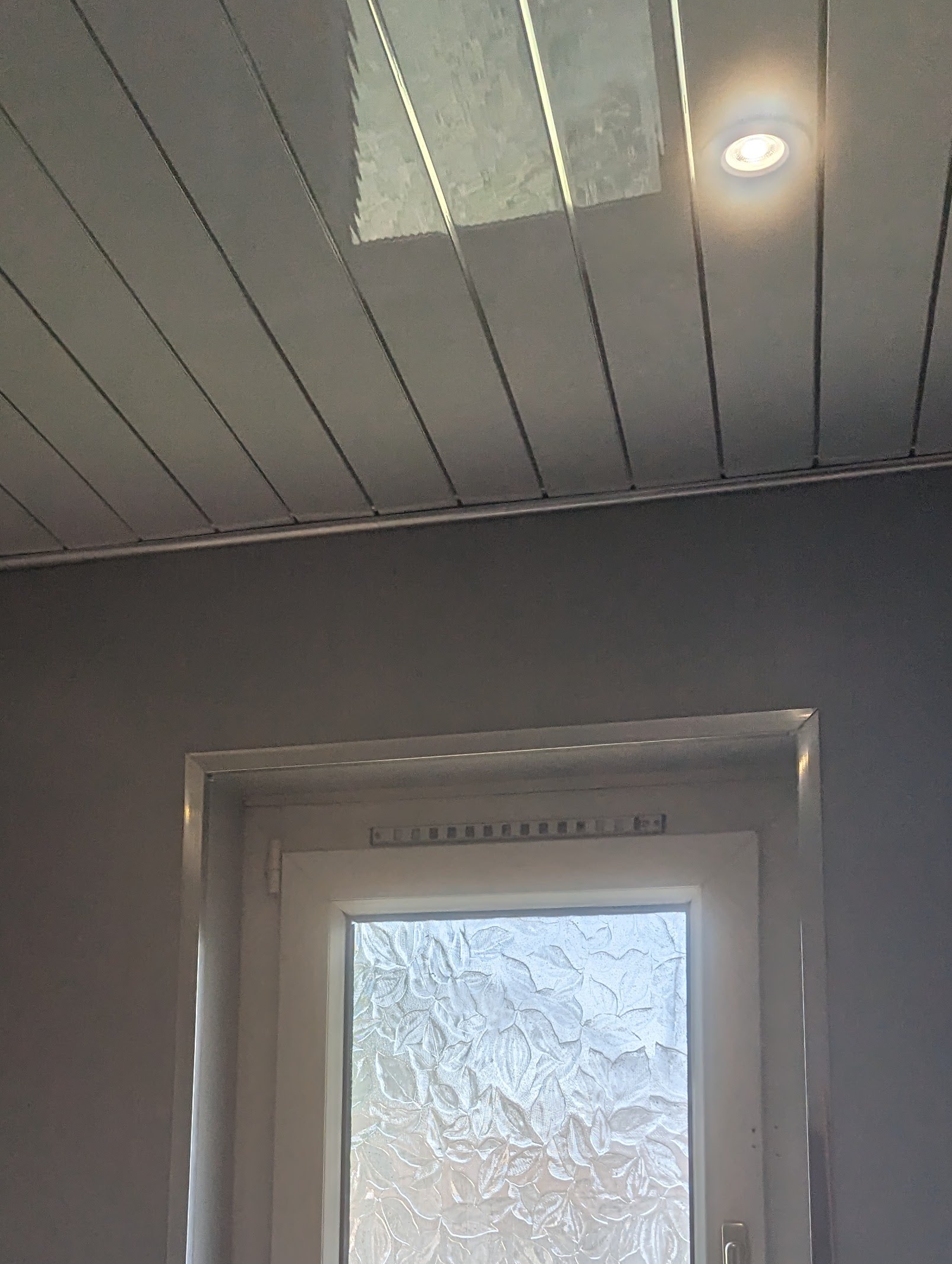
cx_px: 341
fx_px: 1683
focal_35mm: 46
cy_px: 948
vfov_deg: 40.0
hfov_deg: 31.4
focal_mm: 6.81
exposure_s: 1/531
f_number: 1.85
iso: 44
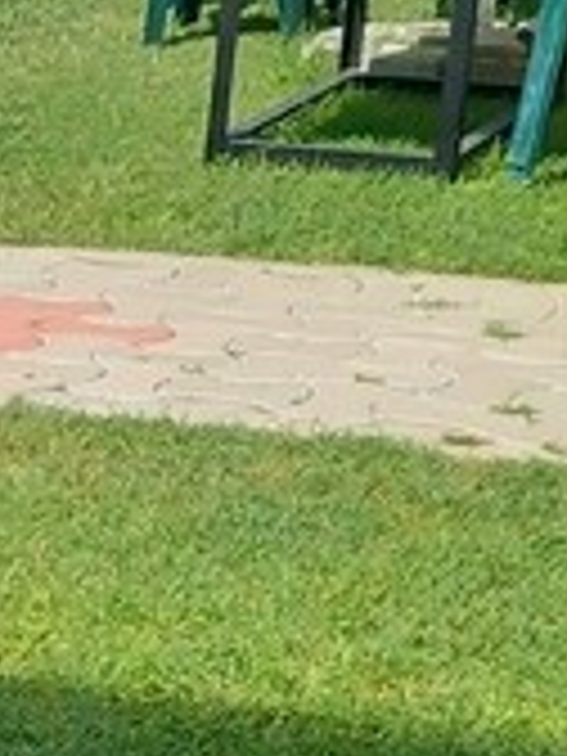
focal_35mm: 165
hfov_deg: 8.5
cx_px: -616
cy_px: 972
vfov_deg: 11.7
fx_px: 3604
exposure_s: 1/142
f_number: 1.8
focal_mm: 4
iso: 20
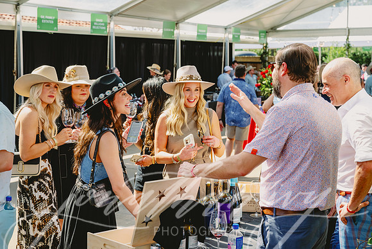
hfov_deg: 34.5
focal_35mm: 58
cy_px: 124
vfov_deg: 23.4
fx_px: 599
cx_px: 186
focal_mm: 58
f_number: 5.6
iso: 500
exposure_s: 1/800
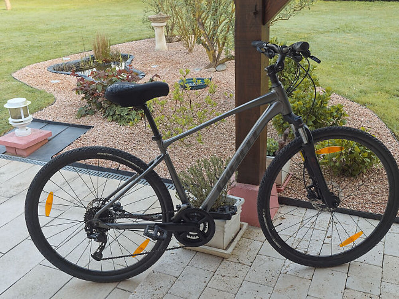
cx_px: 200
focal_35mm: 36
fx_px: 415
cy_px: 150
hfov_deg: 51.4
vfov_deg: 39.6
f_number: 5.6
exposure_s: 1/80
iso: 400
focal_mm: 18
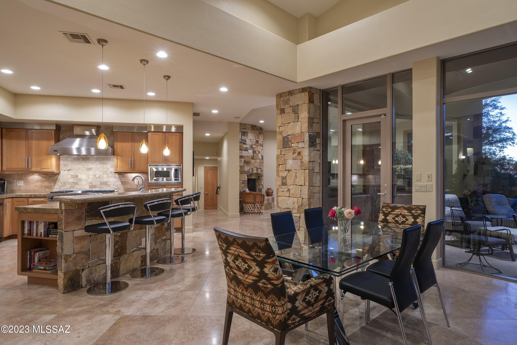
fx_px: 287
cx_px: 258
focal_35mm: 20
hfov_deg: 84.0
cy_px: 172
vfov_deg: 61.9
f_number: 11
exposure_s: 1.6
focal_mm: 20
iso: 200
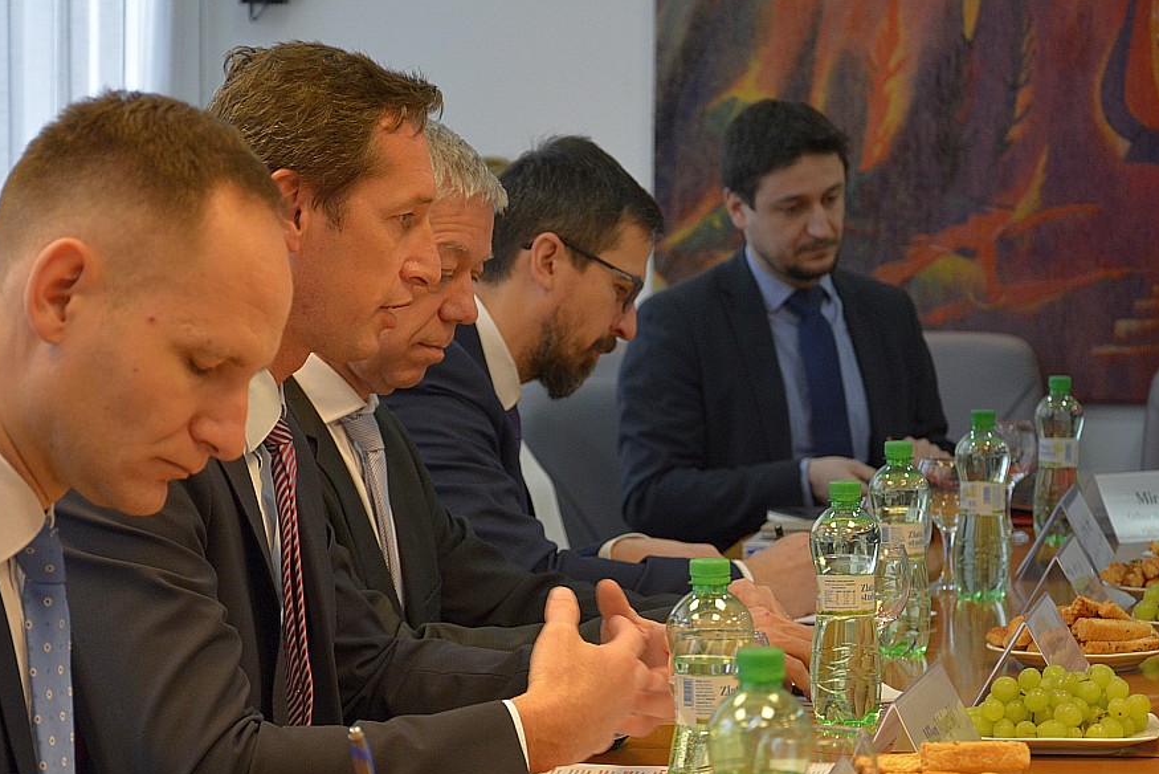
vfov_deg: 10.4
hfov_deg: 15.6
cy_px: 449
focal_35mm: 132
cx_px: 558
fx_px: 4237
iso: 1250
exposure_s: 1/100
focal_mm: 75
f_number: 5.3
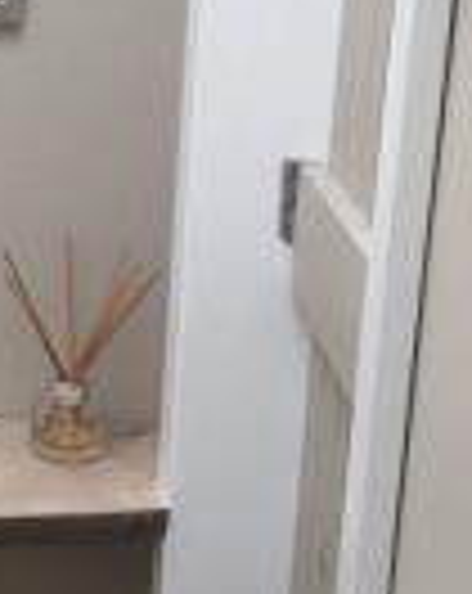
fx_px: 1647
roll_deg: -0.3
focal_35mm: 94
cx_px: -229
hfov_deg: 15.1
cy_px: 236
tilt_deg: -18.4
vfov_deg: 20.4
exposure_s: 1/33
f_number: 2.2
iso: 25
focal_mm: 4.15
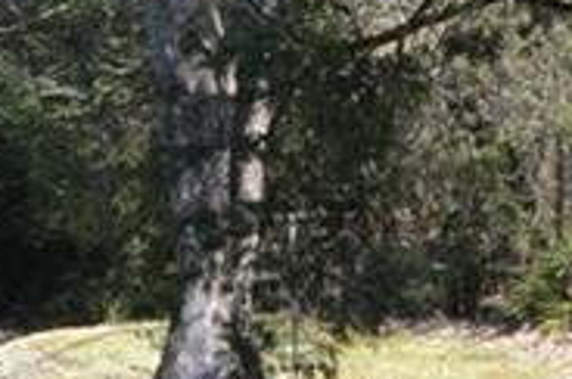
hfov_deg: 10.2
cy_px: 210
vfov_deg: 6.8
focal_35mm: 200
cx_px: 625
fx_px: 3172
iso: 200
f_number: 7.1
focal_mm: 24
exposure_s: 1/200
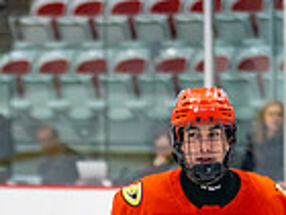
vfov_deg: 2.6
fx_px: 4676
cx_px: 80
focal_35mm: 566
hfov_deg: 3.5
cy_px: 443
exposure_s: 1/640
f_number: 2.8
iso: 640
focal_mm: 120
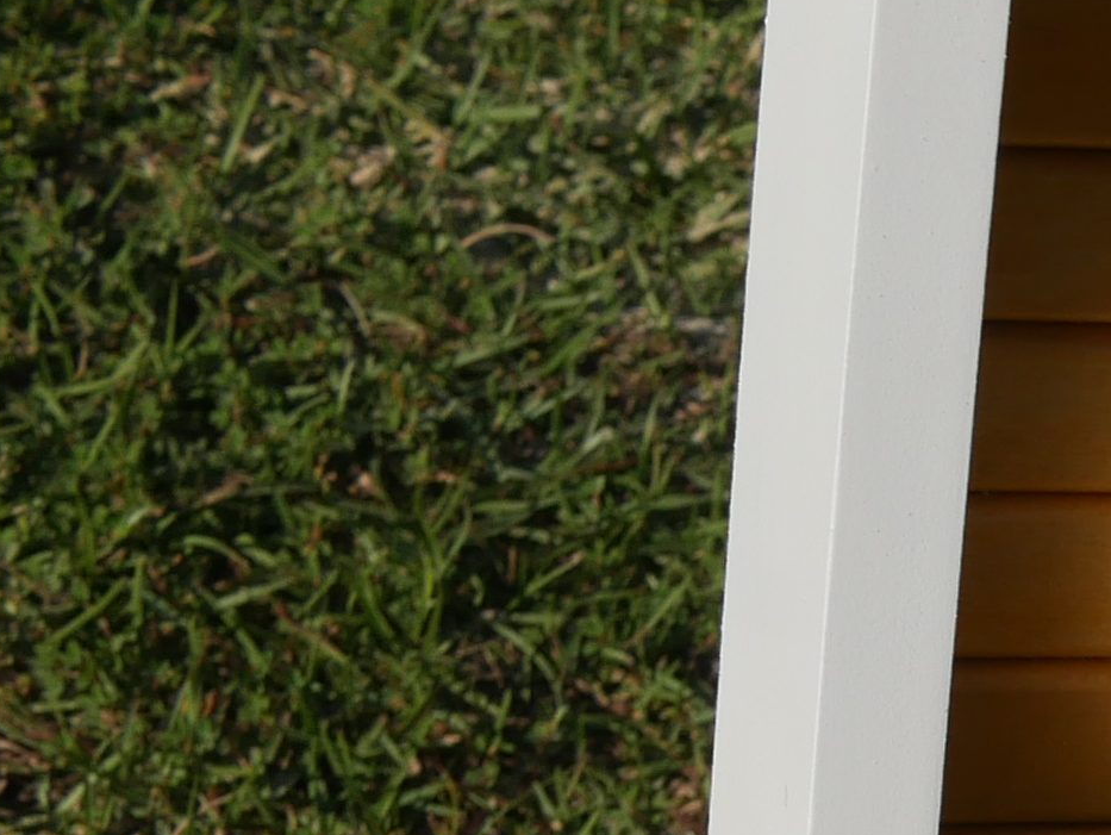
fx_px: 7900
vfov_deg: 5.9
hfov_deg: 7.6
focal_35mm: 246
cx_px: 2569
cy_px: 1676
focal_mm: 25
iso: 200
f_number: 6.3
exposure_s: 1/1300
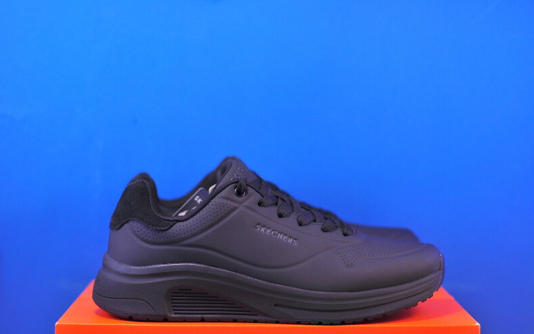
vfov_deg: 16.9
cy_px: 173
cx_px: 265
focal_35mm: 77
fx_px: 1121
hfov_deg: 26.8
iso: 250
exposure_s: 1/320
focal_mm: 50
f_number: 2
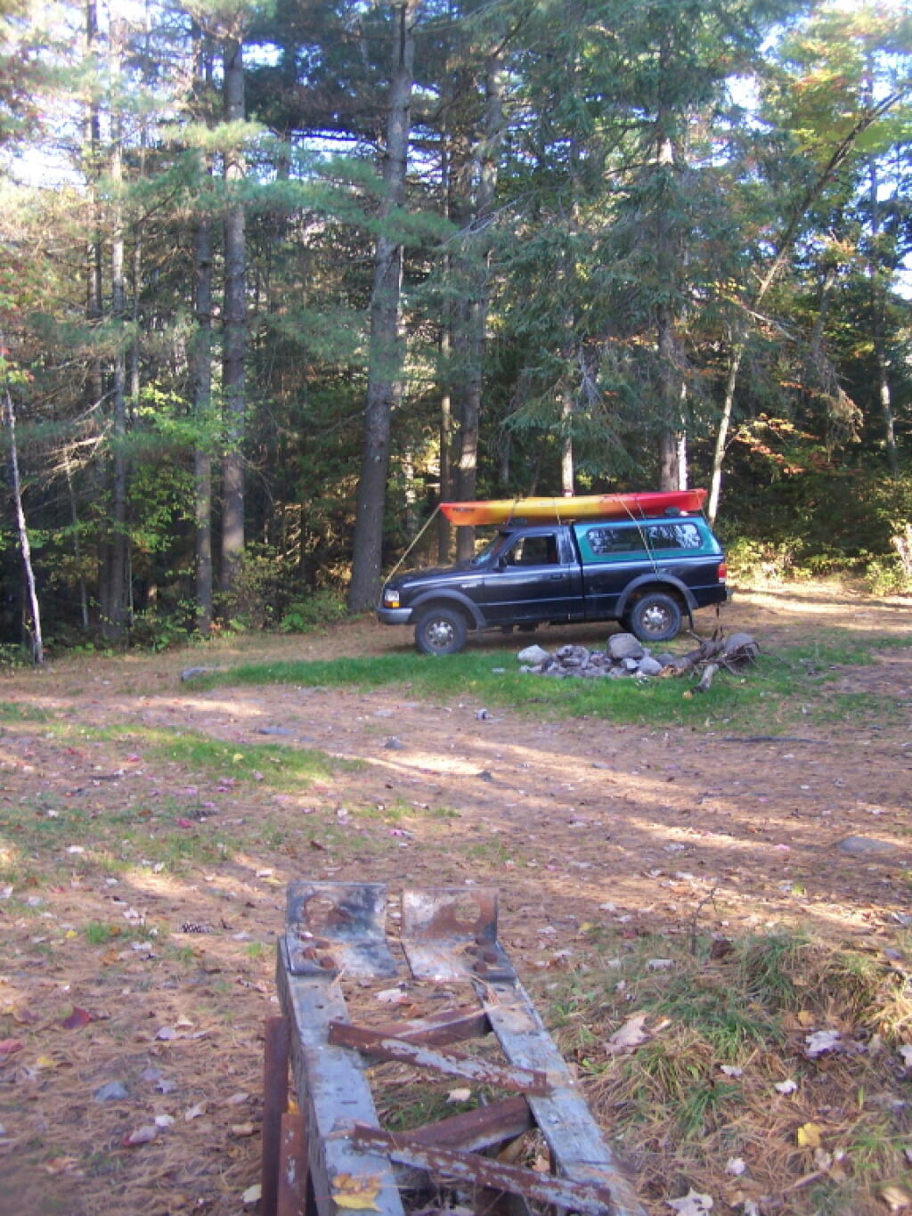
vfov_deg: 49.0
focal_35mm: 38
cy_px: 608
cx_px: 456
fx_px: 1335
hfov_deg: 37.7
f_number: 2.8
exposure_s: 1/40
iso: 80
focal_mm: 6.3
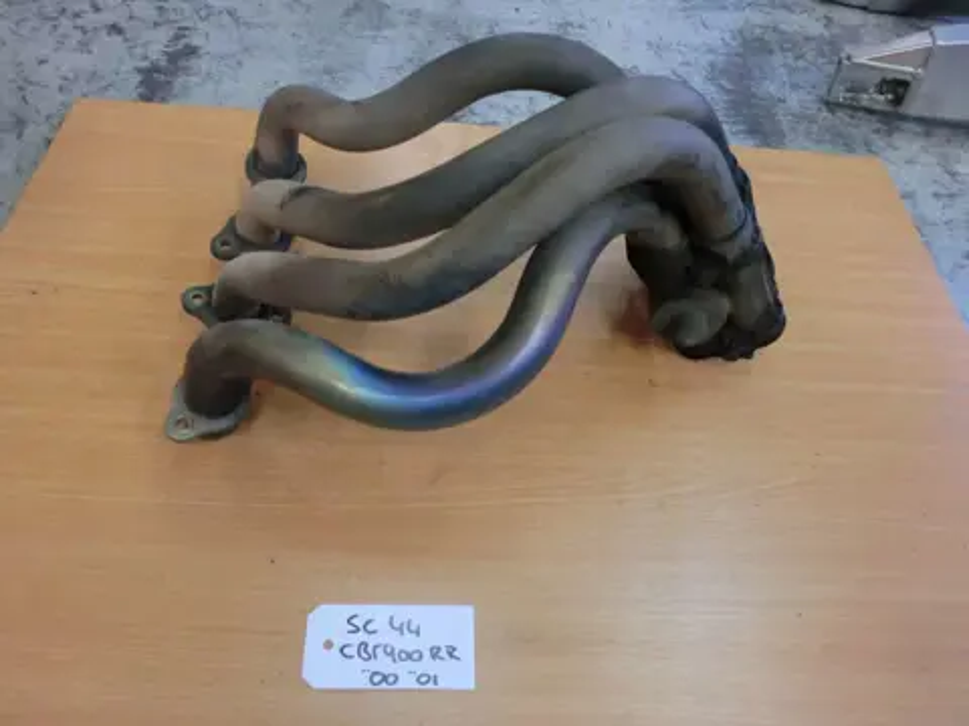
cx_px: 484
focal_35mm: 27
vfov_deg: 51.4
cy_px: 363
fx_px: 756
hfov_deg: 65.3
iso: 400
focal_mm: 4.9
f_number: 3.2
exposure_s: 1/60
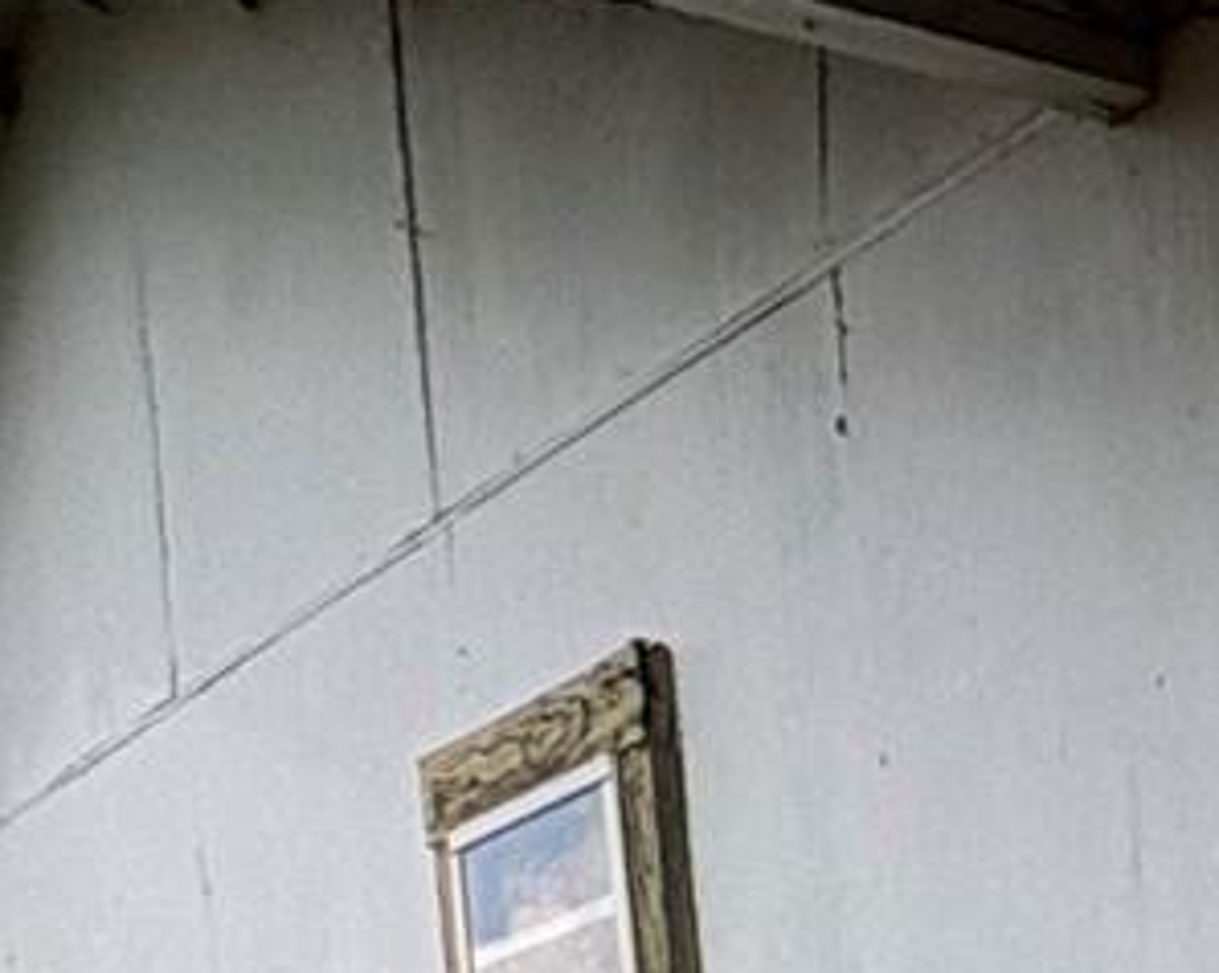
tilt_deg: -3.0
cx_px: 3857
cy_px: 1778
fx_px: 3389
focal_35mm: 94
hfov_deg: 10.8
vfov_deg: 14.3
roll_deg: +1.5
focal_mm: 2.22
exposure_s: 1/1110
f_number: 2.2
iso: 50
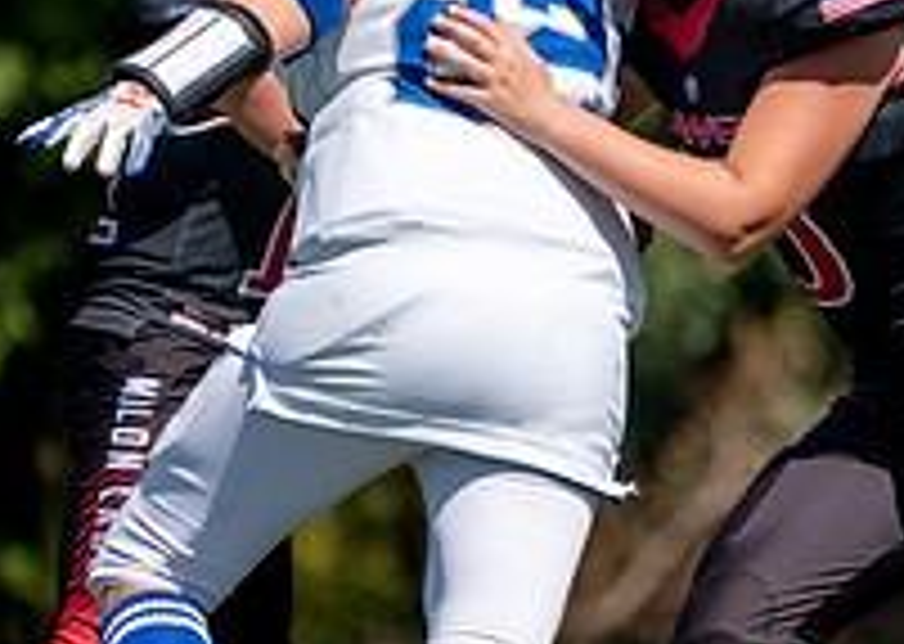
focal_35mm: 1154
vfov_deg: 1.2
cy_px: 271
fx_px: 29588
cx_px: 961
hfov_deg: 1.7
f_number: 5.6
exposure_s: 1/2000
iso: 320
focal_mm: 306
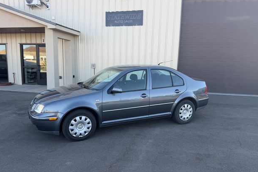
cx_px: 126
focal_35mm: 26
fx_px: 186
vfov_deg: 49.6
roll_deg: -2.8
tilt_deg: -3.6
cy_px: 89
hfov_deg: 69.4
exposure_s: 1/654
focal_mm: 6.76
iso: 80
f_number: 1.78
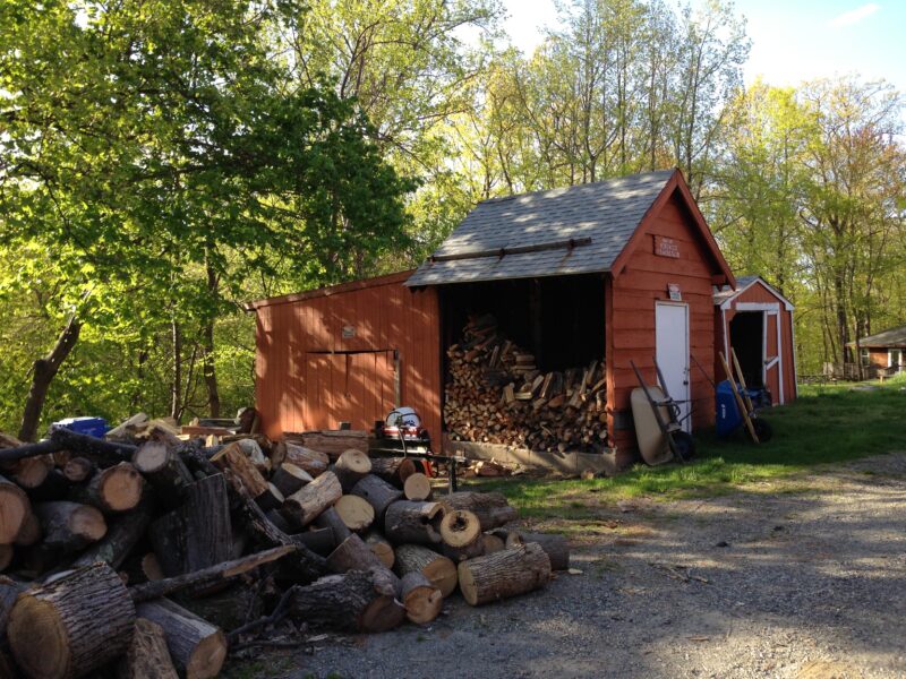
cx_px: 453
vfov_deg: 42.9
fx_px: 864
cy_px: 340
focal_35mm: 33
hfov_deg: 55.4
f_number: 2.4
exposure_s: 1/262
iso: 50
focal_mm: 4.13
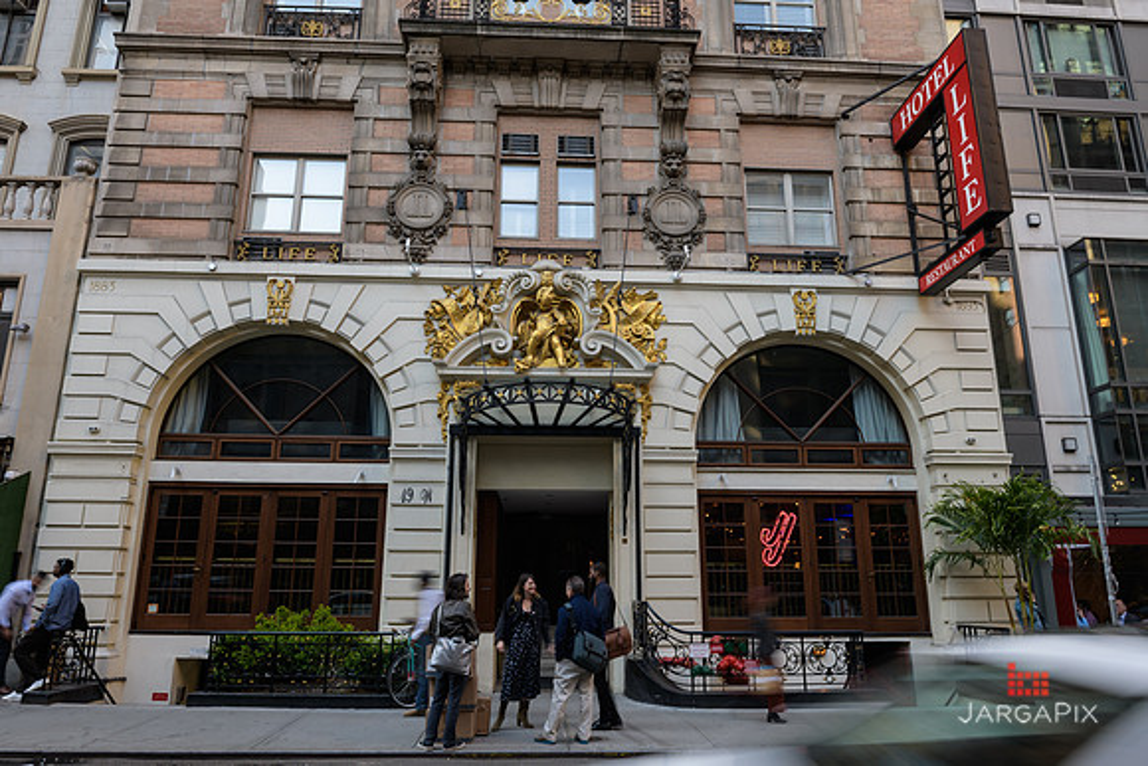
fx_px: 765
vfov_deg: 53.2
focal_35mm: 24
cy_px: 383
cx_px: 574
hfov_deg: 73.7
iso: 31
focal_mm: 24
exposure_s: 1/5
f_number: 10
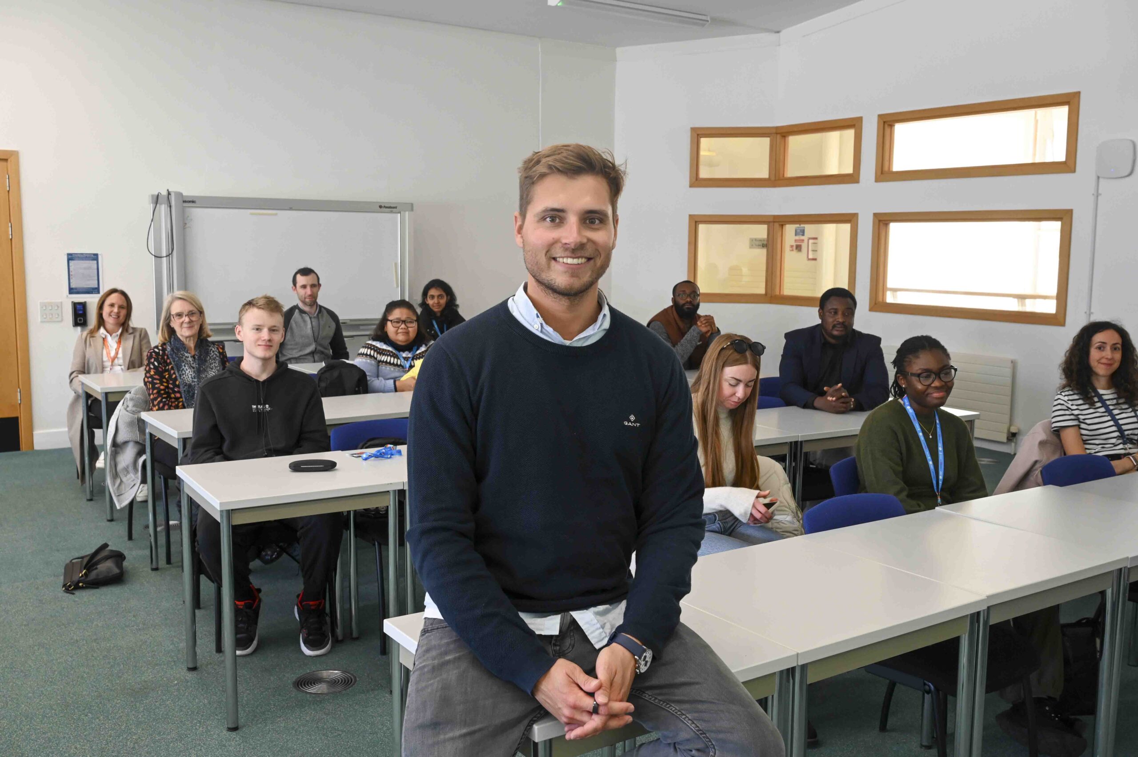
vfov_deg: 38.8
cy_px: 378
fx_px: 1074
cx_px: 569
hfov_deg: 55.8
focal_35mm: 34
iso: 1400
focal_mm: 34
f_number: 8
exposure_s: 1/40
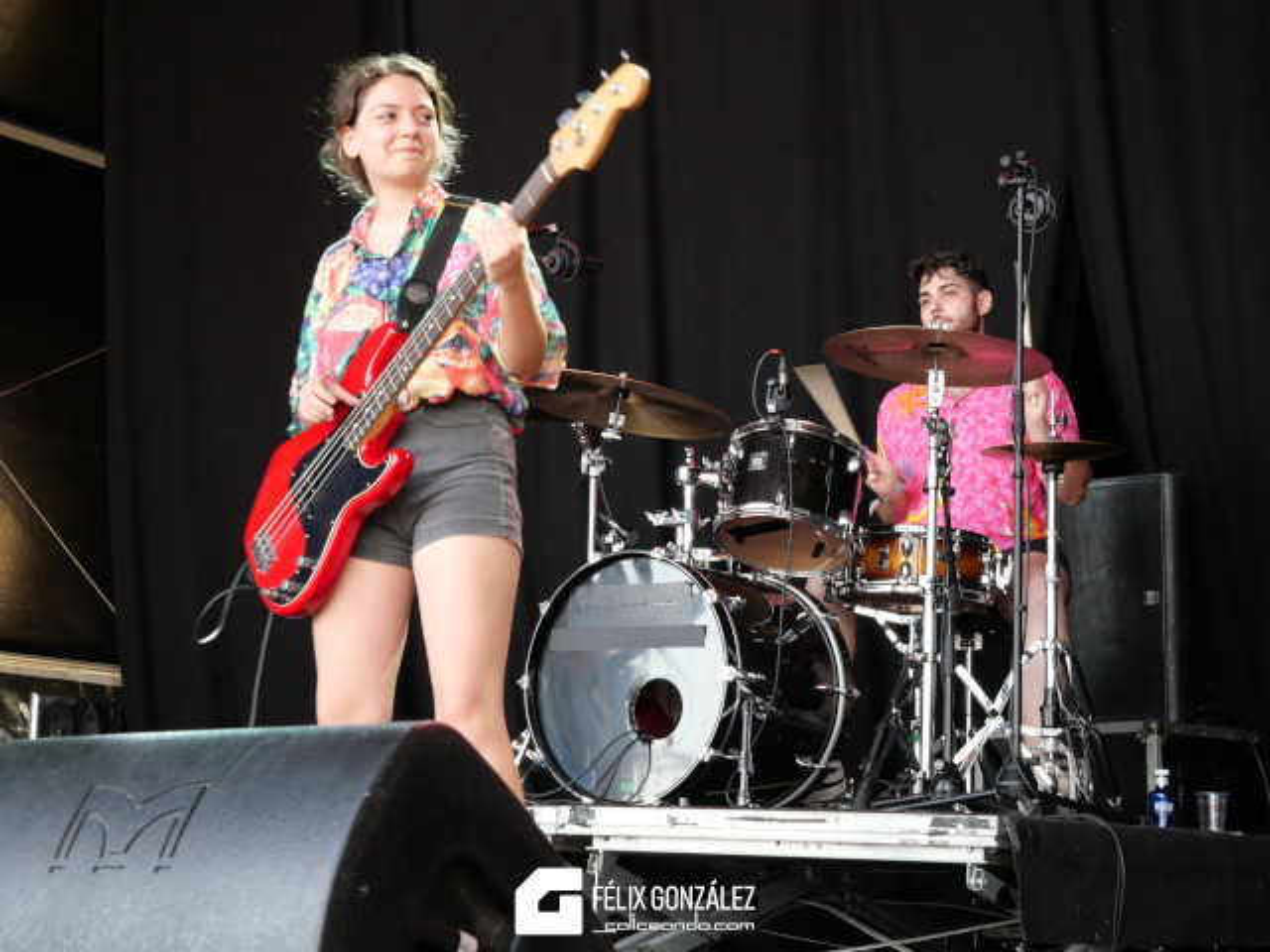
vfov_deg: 22.3
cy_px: 476
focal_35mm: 66
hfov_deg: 29.4
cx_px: 635
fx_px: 2421
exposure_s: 1/80
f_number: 5.1
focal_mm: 33
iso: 400
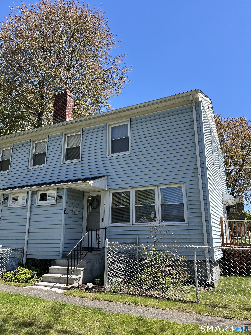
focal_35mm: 26
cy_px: 168
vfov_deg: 67.3
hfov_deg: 53.1
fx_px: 251
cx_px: 126
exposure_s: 1/1832
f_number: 1.6
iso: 50
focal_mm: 5.1
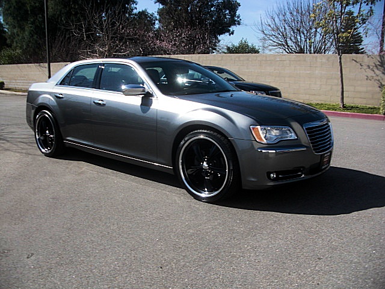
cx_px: 192
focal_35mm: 36
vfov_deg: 39.7
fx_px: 400
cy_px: 144
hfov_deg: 51.4
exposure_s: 1/125
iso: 50
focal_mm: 6.3
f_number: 7.9
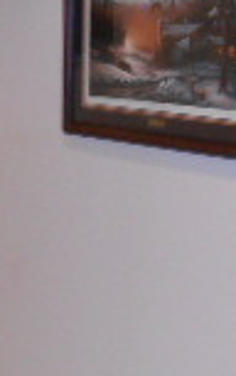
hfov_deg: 10.6
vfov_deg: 18.1
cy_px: 187
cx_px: -216
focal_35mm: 115
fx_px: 1180
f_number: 3.4
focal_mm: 4.7
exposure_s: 1/25
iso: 250
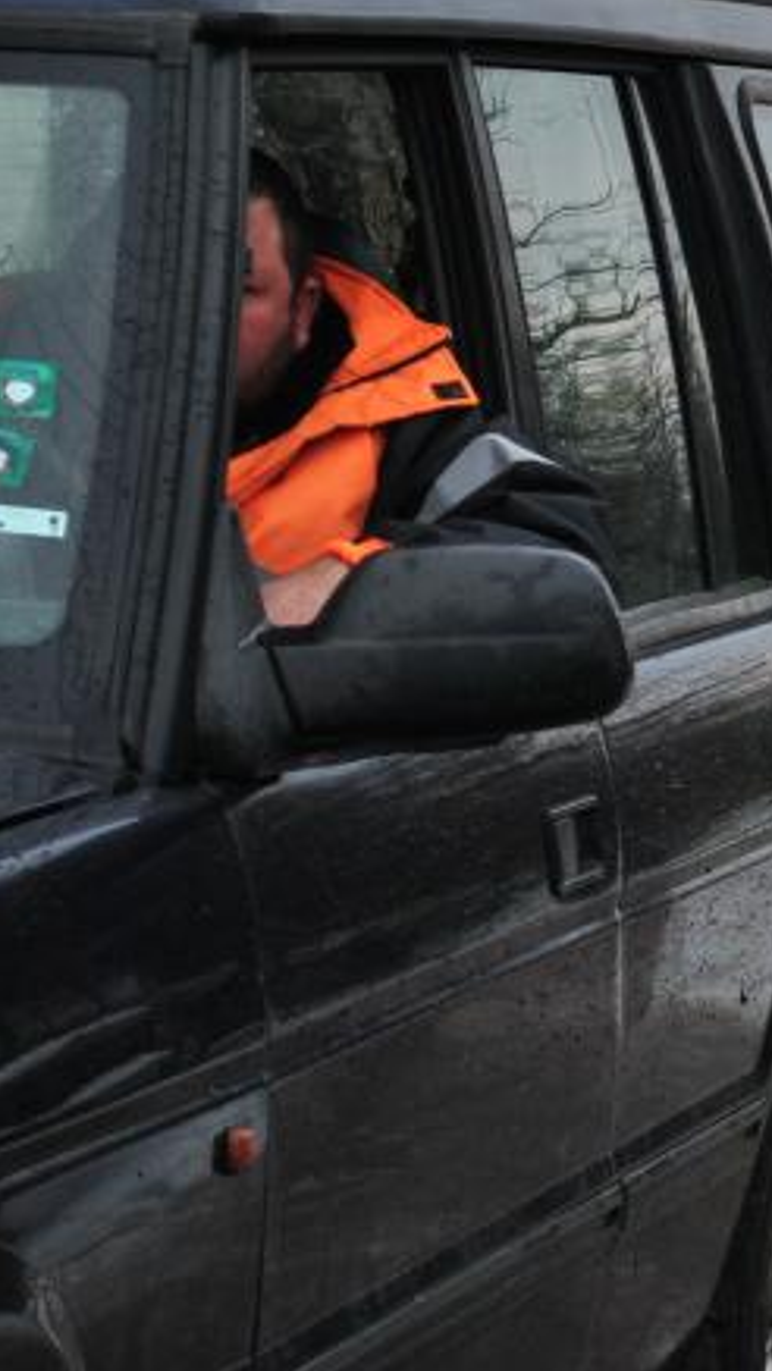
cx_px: 1356
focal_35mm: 180
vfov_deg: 11.9
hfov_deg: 6.6
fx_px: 6547
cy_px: 369
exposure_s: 1/320
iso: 200
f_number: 5.6
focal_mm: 50
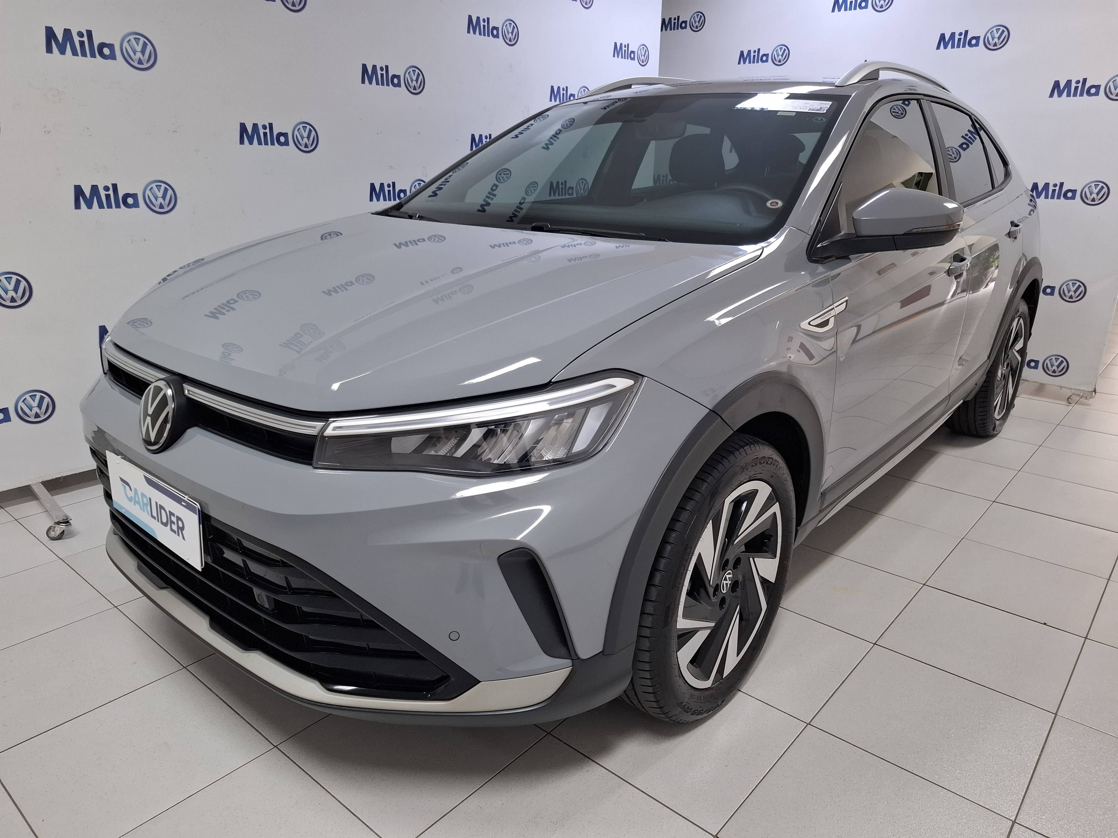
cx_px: 559
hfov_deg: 73.9
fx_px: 743
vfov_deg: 58.9
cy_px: 419
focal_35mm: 23
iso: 250
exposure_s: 1/60
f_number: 1.8
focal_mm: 5.54
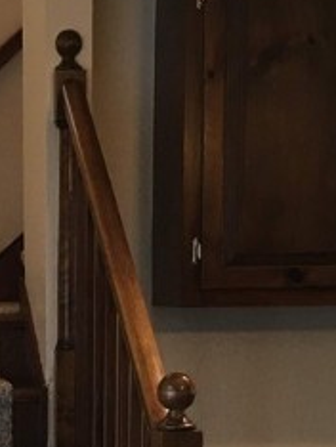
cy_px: 430
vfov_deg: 20.1
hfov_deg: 14.9
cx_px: -109
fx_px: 1227
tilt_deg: -6.7
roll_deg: +1.1
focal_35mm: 95
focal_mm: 4.15
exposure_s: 1/30
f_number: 2.2
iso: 40
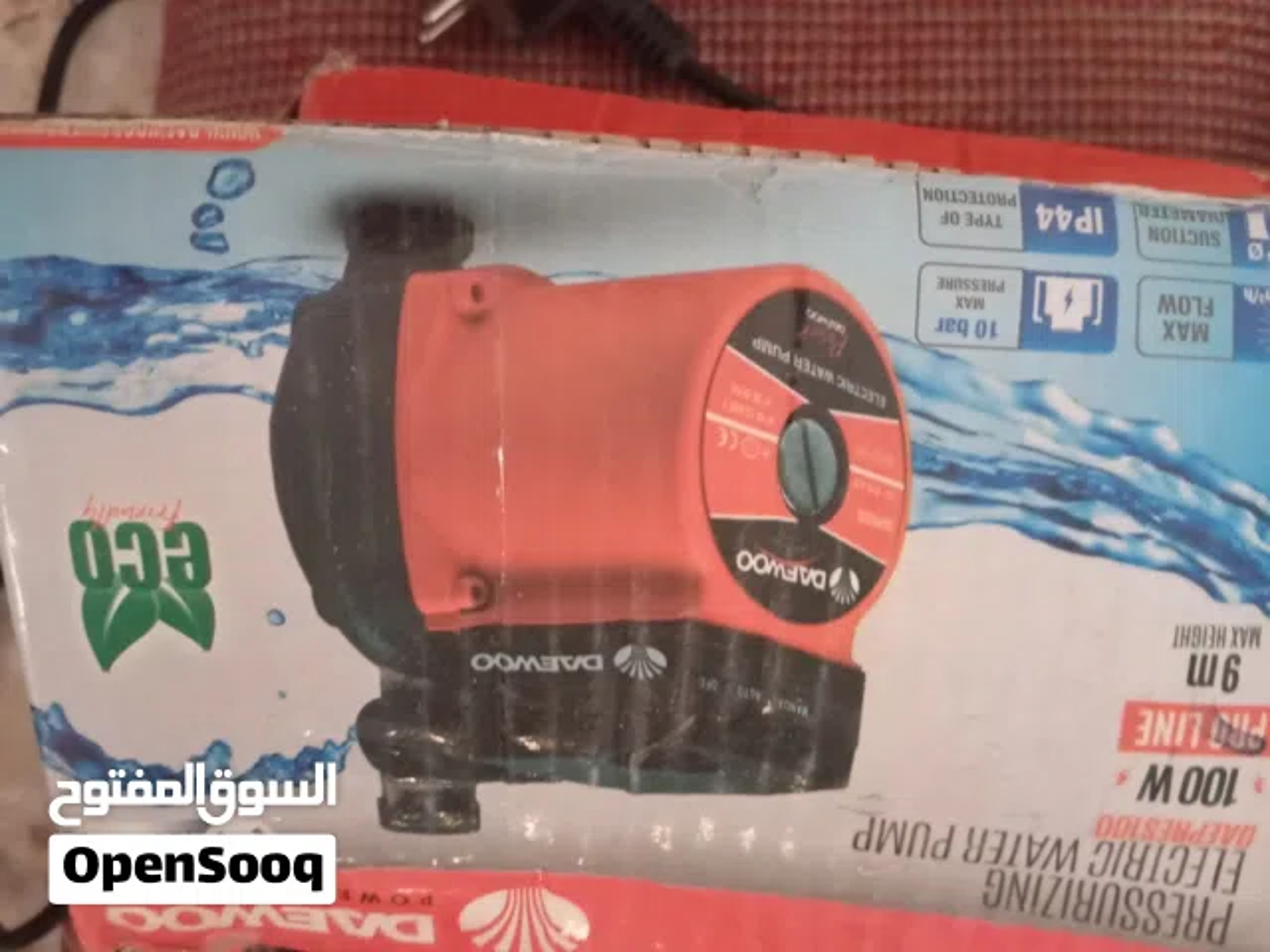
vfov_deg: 49.7
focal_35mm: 28
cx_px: 635
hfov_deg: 63.4
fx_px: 1027
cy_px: 476
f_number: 1.8
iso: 6862
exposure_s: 1/20
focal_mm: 4.22
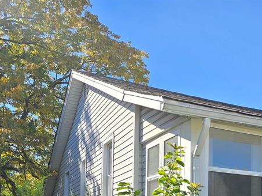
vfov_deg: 25.8
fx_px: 394
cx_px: 214
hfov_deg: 35.5
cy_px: 218
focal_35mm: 52
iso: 12
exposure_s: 1/384
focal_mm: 6.3
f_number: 1.7
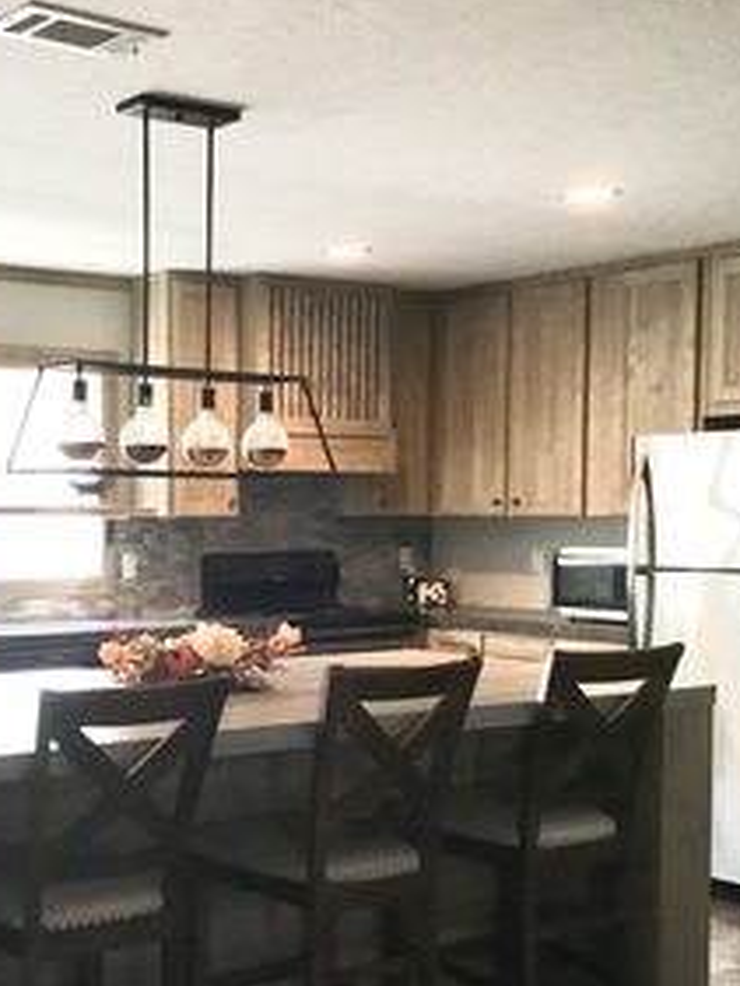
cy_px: 597
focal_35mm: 53
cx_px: 133
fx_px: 1510
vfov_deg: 36.0
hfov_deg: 26.9
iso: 32
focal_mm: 3.3
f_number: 2.4
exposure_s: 1/30
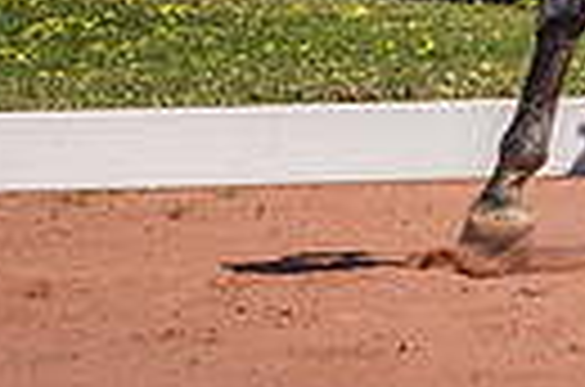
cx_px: 713
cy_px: -392
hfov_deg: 1.5
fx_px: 22370
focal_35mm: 1380
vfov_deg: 1.0
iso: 320
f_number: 5.6
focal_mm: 134.4
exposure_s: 1/1600
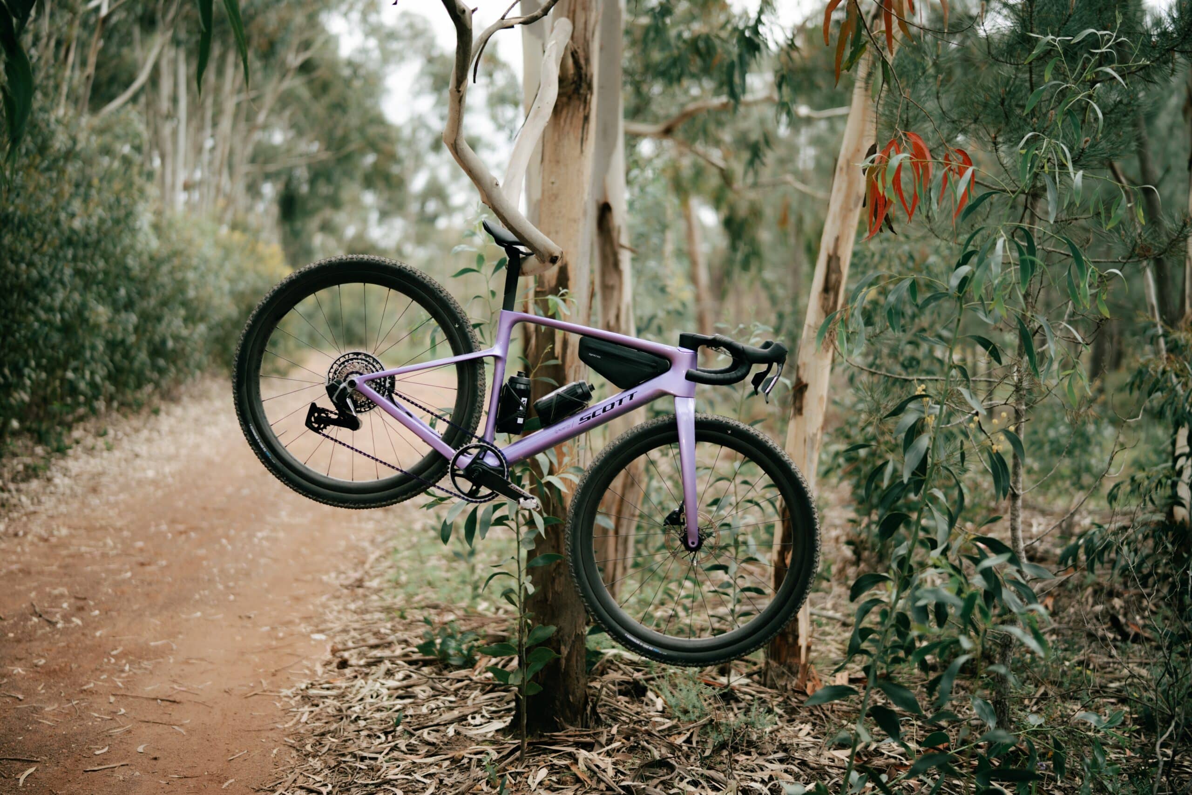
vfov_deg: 27.0
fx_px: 1656
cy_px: 398
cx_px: 596
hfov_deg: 39.6
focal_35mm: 50
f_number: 1.4
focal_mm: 50
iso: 200
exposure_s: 1/1600
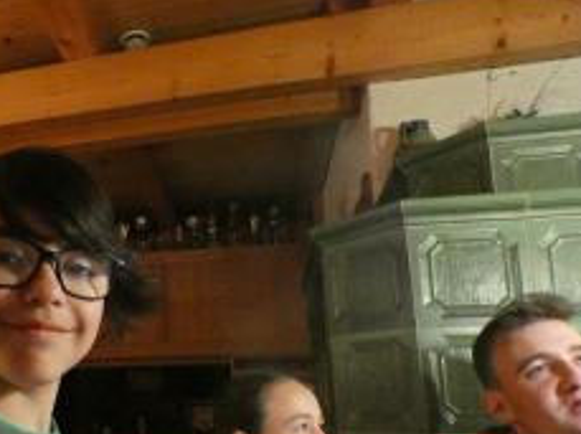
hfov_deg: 48.7
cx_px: 91
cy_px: 277
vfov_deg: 40.3
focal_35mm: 35
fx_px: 587
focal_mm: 3.6
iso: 1600
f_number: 2.8
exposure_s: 1/20
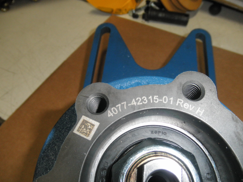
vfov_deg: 49.7
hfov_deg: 63.4
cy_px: 91
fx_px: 197
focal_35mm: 28
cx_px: 122
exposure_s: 1/30
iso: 200
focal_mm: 5
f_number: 8.5
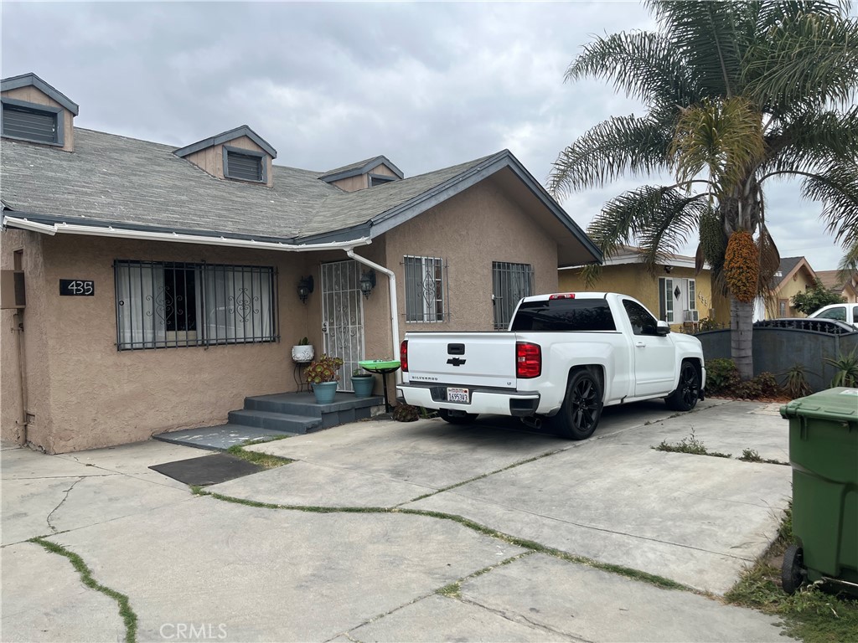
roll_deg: +2.2
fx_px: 644
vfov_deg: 53.1
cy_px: 322
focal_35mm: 26
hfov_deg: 67.3
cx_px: 429
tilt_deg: +1.0
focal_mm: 5.1
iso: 50
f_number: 1.6
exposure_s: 1/3745
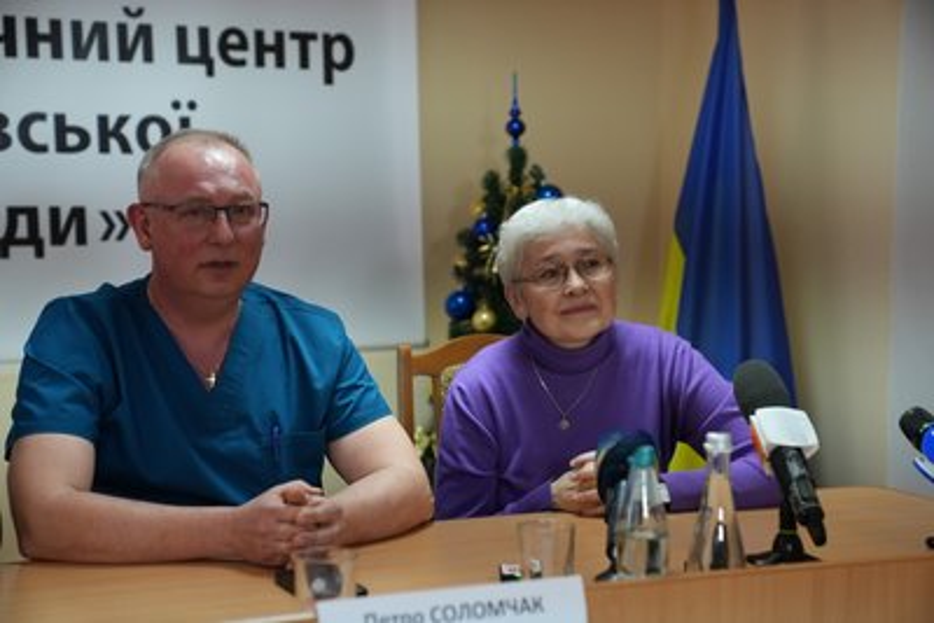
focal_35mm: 70
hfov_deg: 28.8
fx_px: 1817
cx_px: 467
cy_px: 312
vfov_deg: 19.5
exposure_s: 1/200
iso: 2500
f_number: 3.5
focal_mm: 70
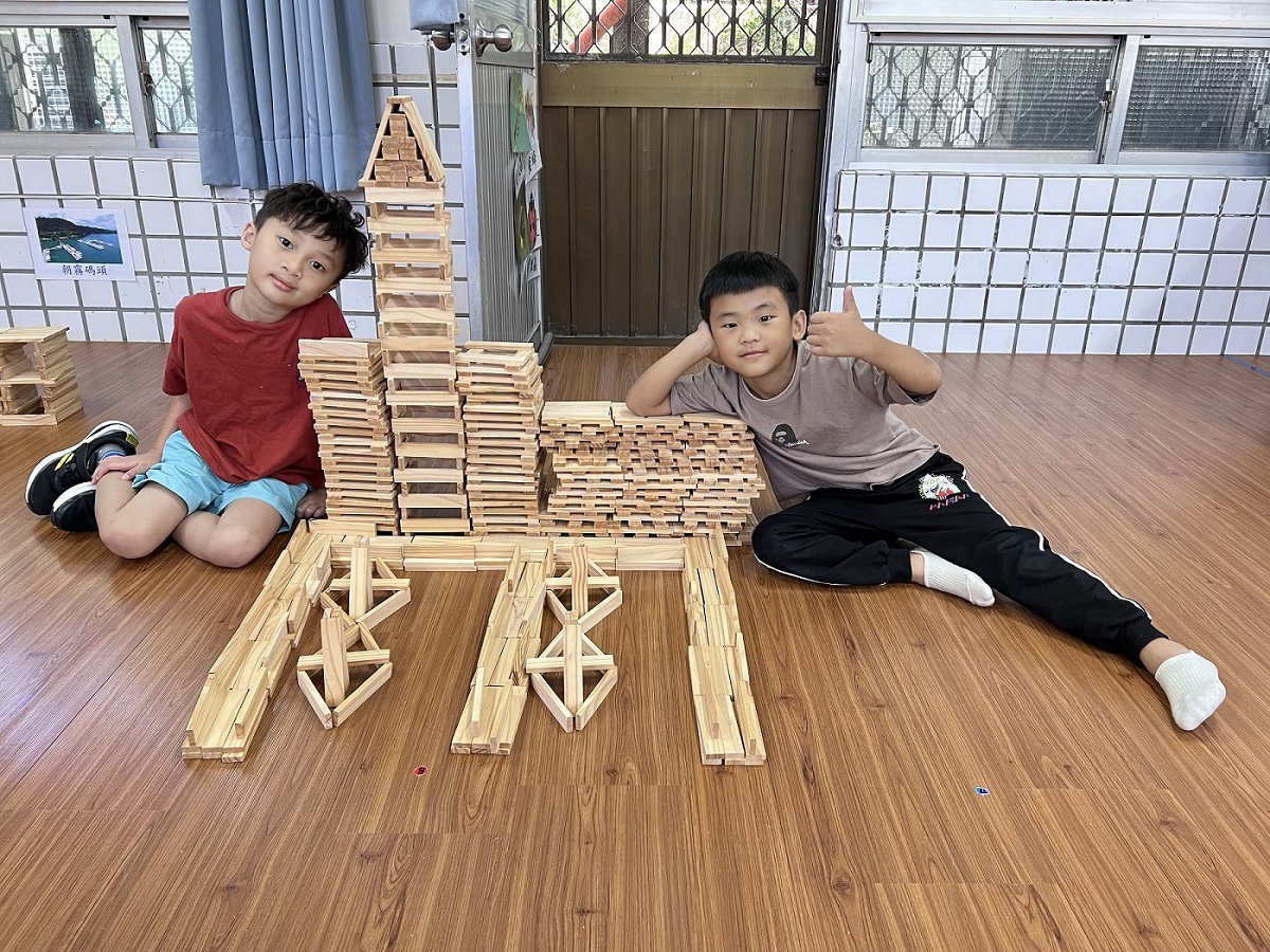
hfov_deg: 67.3
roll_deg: -1.3
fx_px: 954
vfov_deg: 53.1
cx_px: 635
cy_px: 476
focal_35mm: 26
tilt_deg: -21.4
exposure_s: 1/60
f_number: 1.5
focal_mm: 5.7
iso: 160
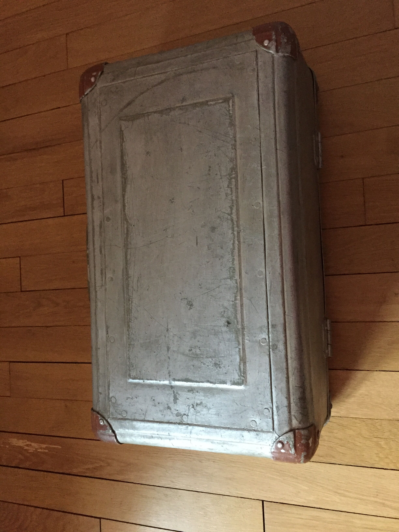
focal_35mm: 29
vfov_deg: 61.7
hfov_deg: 48.2
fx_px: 446
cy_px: 266
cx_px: 200
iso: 400
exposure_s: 1/17
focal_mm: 4.15
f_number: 2.2
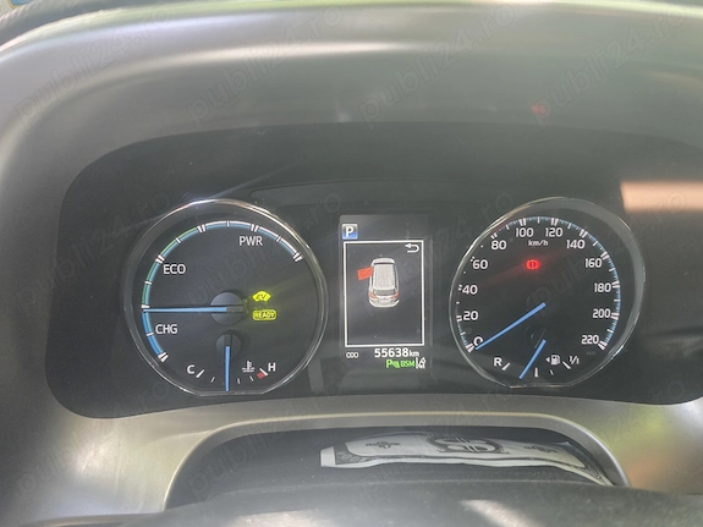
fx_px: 487
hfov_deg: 71.6
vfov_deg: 56.8
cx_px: 350
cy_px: 263
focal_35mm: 24
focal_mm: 6.3
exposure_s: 1/100
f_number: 1.7
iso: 640
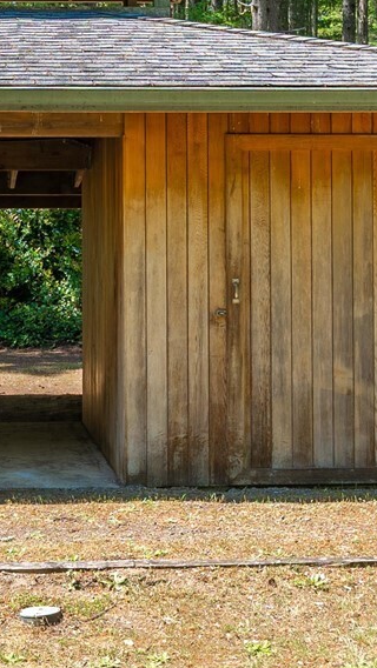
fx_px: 1331
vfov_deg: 28.2
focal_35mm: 75
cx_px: 49
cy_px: 308
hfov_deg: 15.9
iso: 80
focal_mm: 24
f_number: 7.1
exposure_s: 1/50
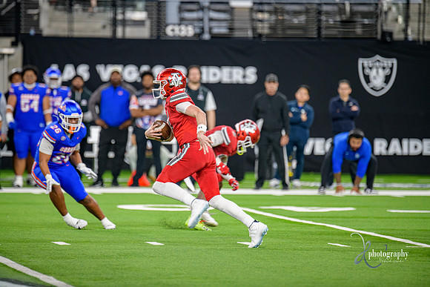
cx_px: 215
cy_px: 144
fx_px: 3584
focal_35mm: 300
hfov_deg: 6.9
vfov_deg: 4.6
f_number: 2.8
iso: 1000
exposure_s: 1/400
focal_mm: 300
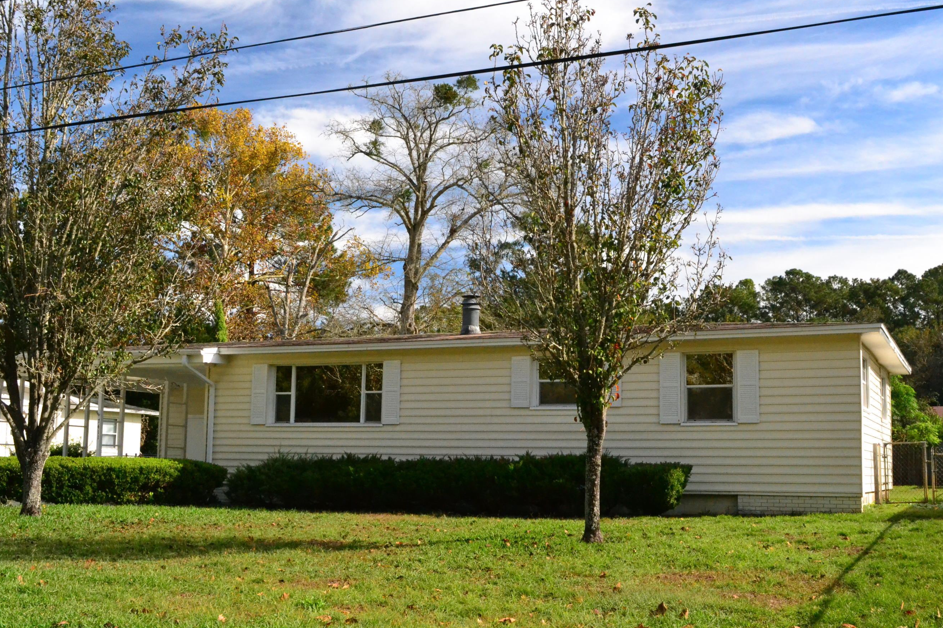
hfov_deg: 47.4
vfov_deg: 32.6
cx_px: 510
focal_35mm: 41
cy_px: 342
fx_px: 1074
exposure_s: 1/640
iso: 3200
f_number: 13
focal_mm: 24
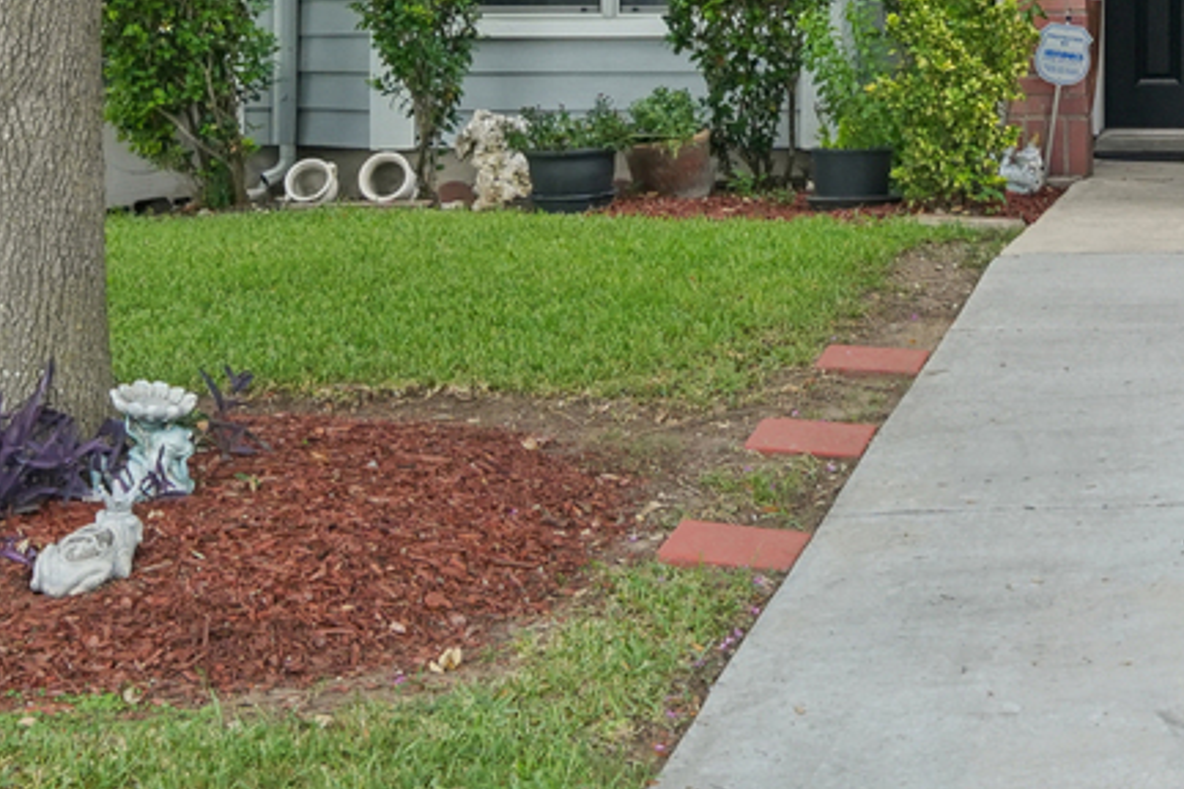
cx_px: 1368
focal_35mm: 90
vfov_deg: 13.5
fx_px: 2960
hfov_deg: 21.3
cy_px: -668
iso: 800
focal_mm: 24
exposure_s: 1/160
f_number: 9
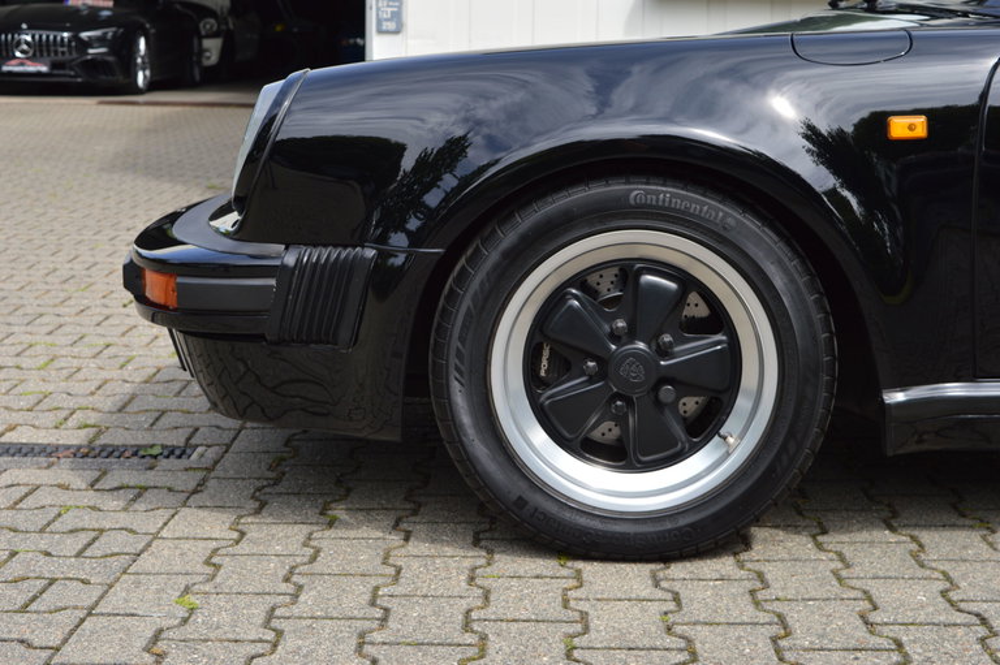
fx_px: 1582
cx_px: 500
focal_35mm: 57
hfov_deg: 35.1
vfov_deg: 23.7
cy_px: 332
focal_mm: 38
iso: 100
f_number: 7.1
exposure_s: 1/200
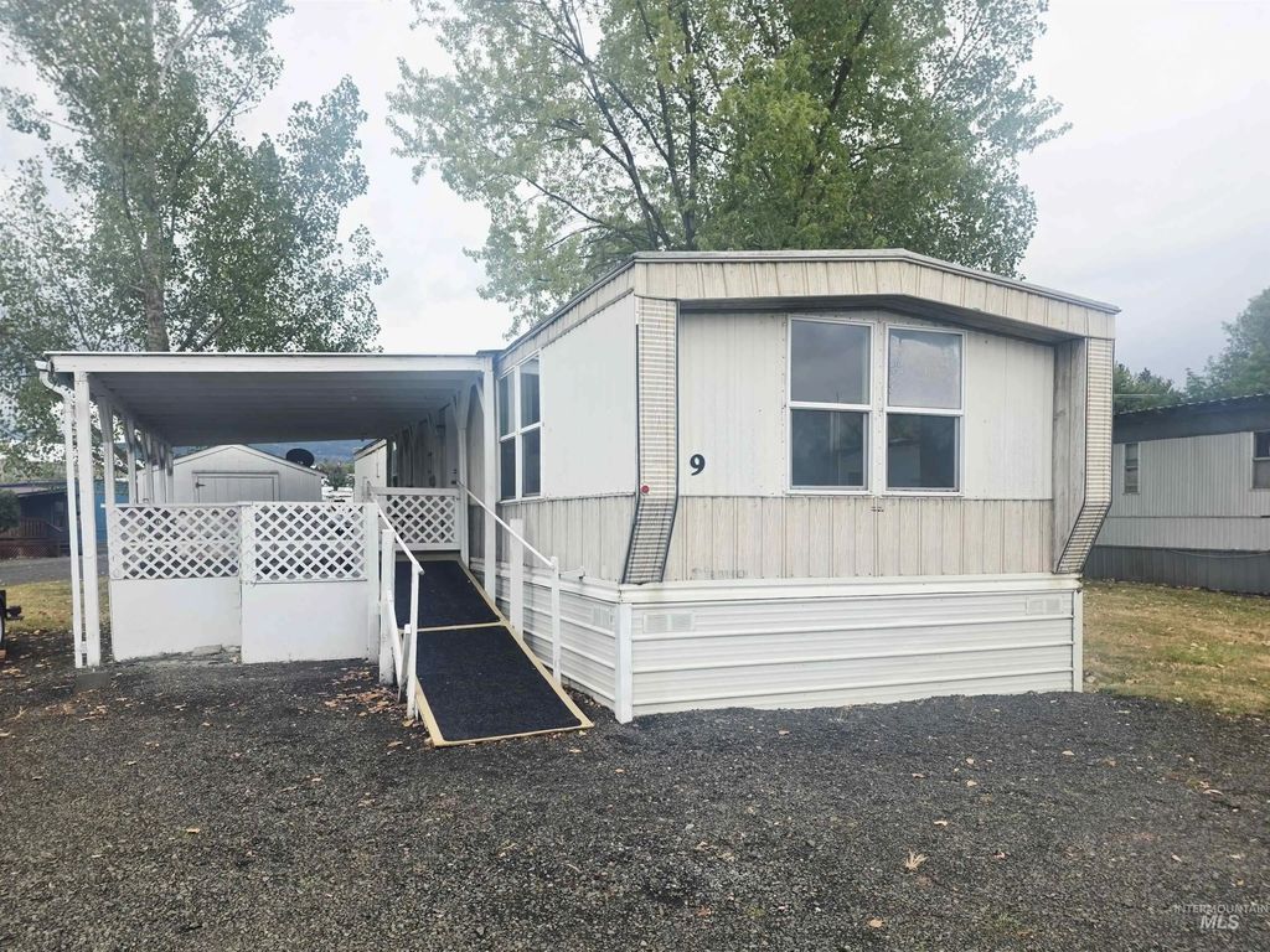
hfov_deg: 73.9
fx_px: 844
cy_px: 476
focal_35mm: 23
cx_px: 635
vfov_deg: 58.9
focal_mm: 6.25
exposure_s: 1/2000
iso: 80
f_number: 1.7
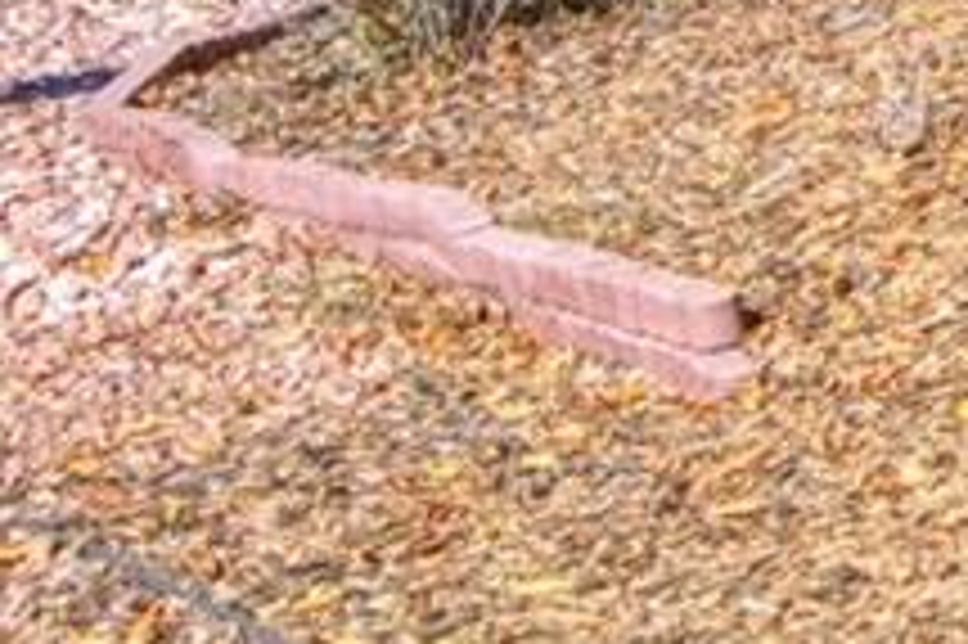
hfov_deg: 13.4
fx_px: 3197
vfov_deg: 11.0
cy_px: -369
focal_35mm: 119
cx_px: 2229
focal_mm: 16
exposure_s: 1/3200
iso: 500
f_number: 4
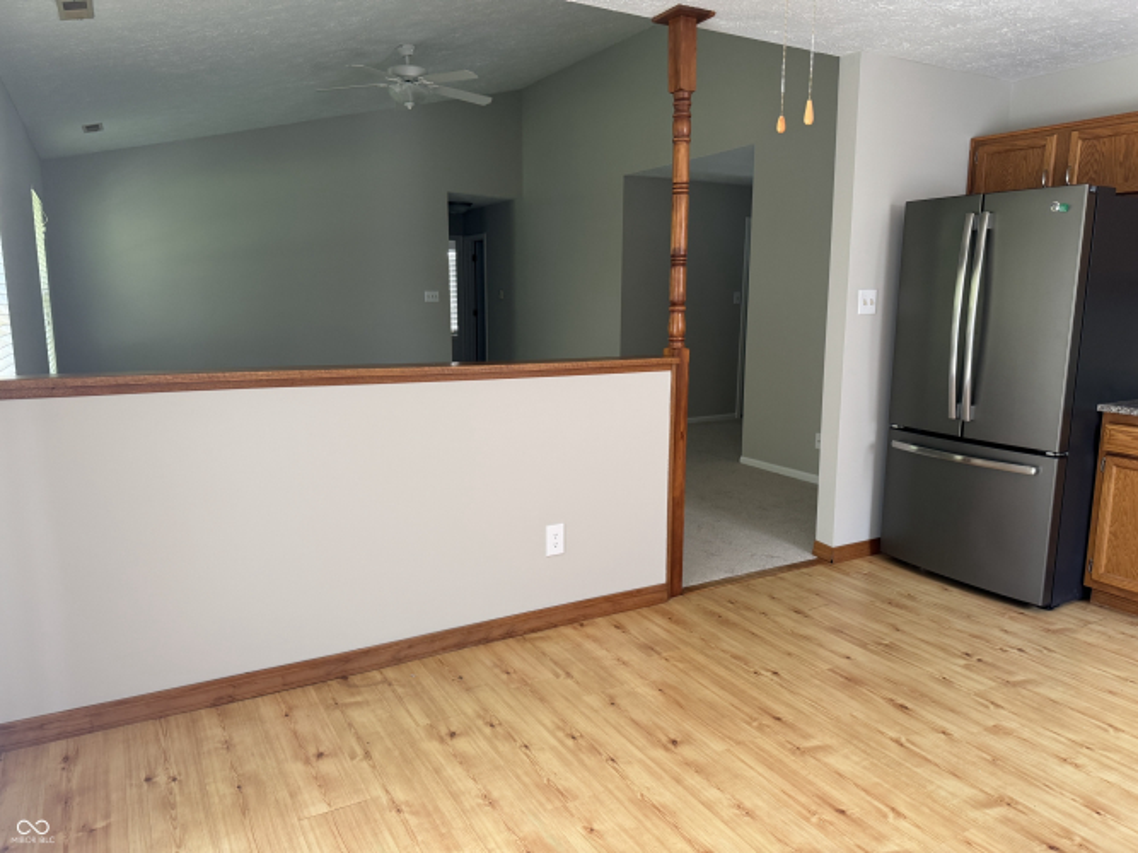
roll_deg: -0.3
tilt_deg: -10.1
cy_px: 426
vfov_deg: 56.8
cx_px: 569
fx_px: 789
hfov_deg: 71.6
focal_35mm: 24
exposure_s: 1/121
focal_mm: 6.76
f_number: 1.78
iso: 200
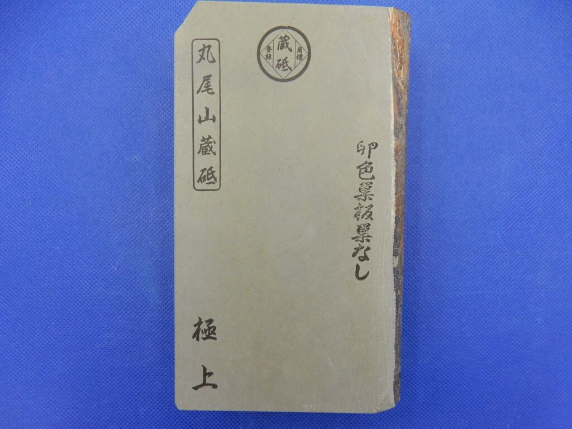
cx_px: 286
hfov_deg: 69.4
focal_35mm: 25
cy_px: 214
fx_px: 413
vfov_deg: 54.9
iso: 125
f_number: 3.7
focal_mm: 4.5
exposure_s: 1/60
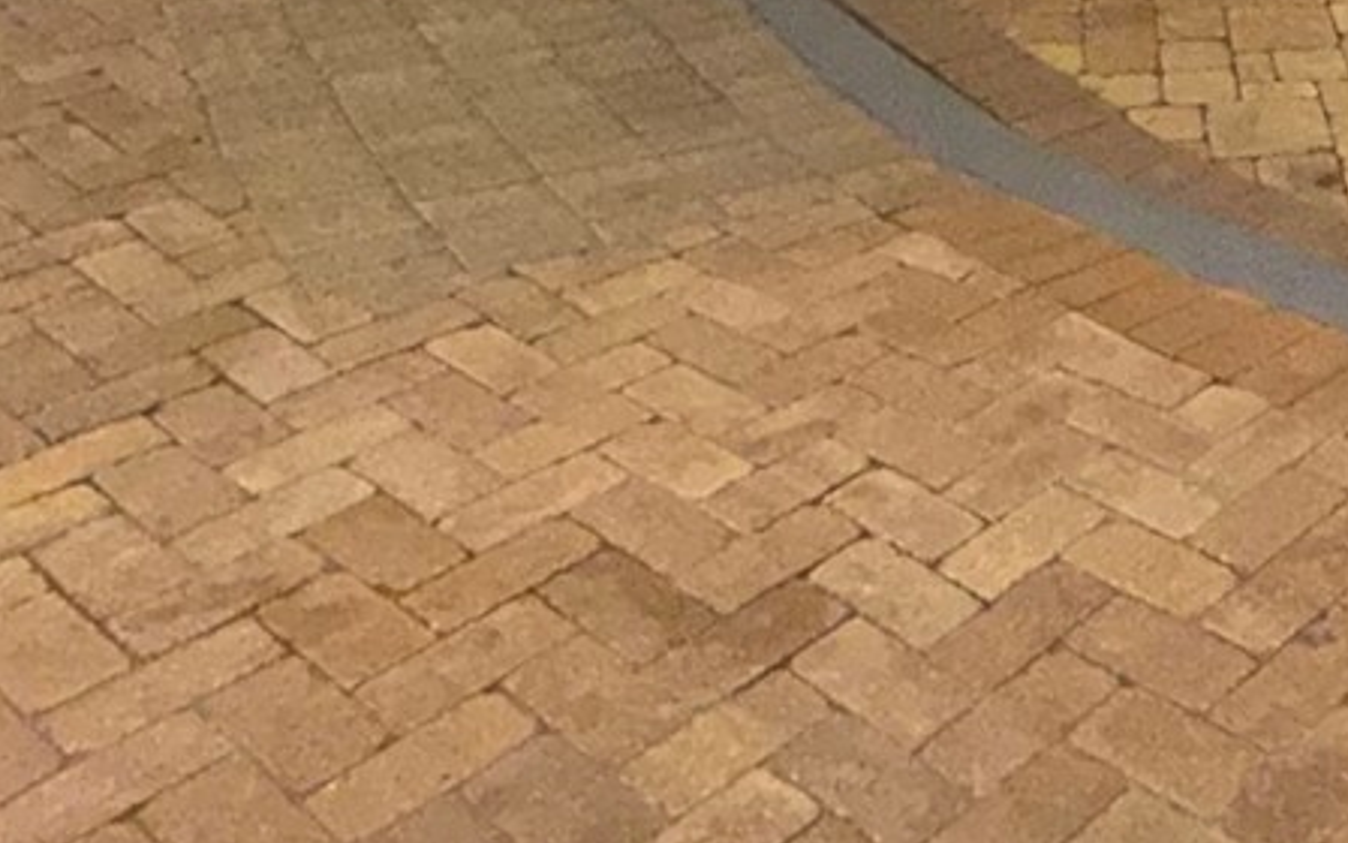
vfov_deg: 17.9
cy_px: -786
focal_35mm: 53
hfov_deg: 34.5
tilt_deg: +1.0
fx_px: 1947
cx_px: 1366
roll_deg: -0.2
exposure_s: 1/60
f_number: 2.2
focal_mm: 2.22
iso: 320
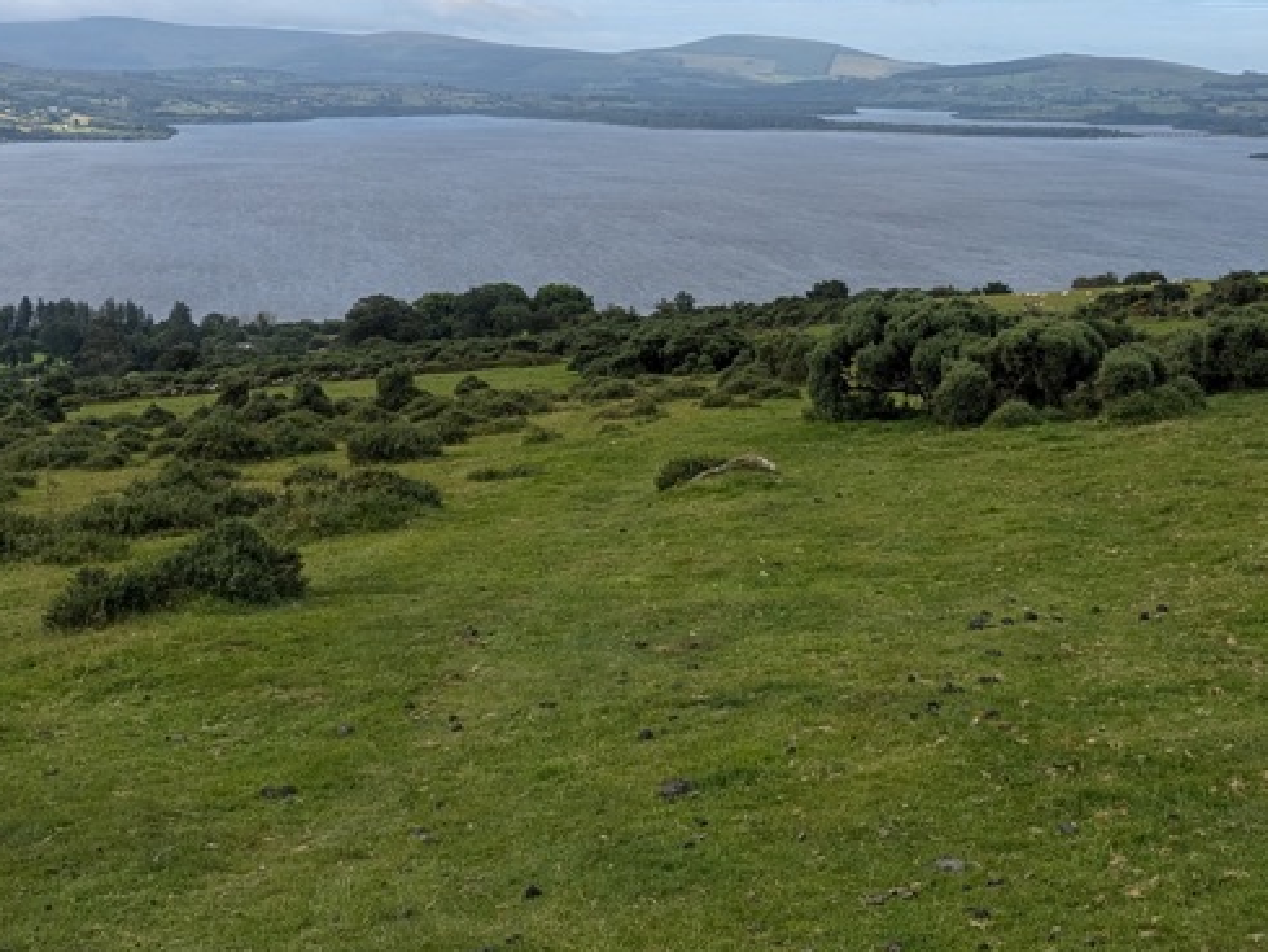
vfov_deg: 26.8
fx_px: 1942
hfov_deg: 36.0
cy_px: 127
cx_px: 755
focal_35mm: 53
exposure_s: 1/2597
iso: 59
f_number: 1.73
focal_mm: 4.38
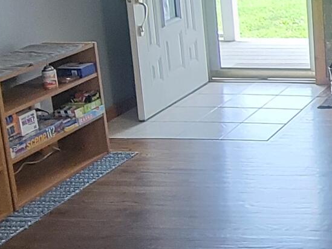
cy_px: 0
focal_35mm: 71
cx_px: 568
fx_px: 681
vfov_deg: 20.1
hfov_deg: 20.7
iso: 320
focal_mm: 2.2
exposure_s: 1/60
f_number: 2.2
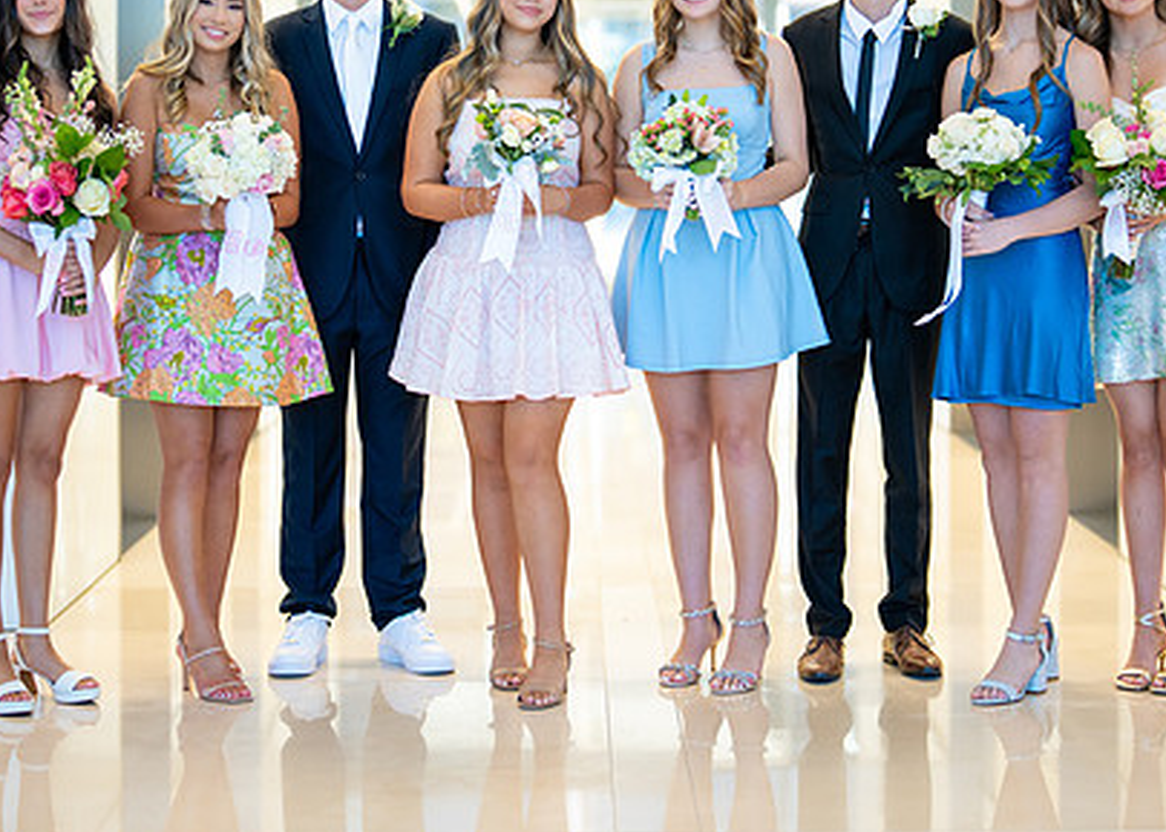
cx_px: 634
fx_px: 2979
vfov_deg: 15.8
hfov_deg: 22.1
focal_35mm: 90
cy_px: 238
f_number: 1.2
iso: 250
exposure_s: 1/500
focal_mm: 50
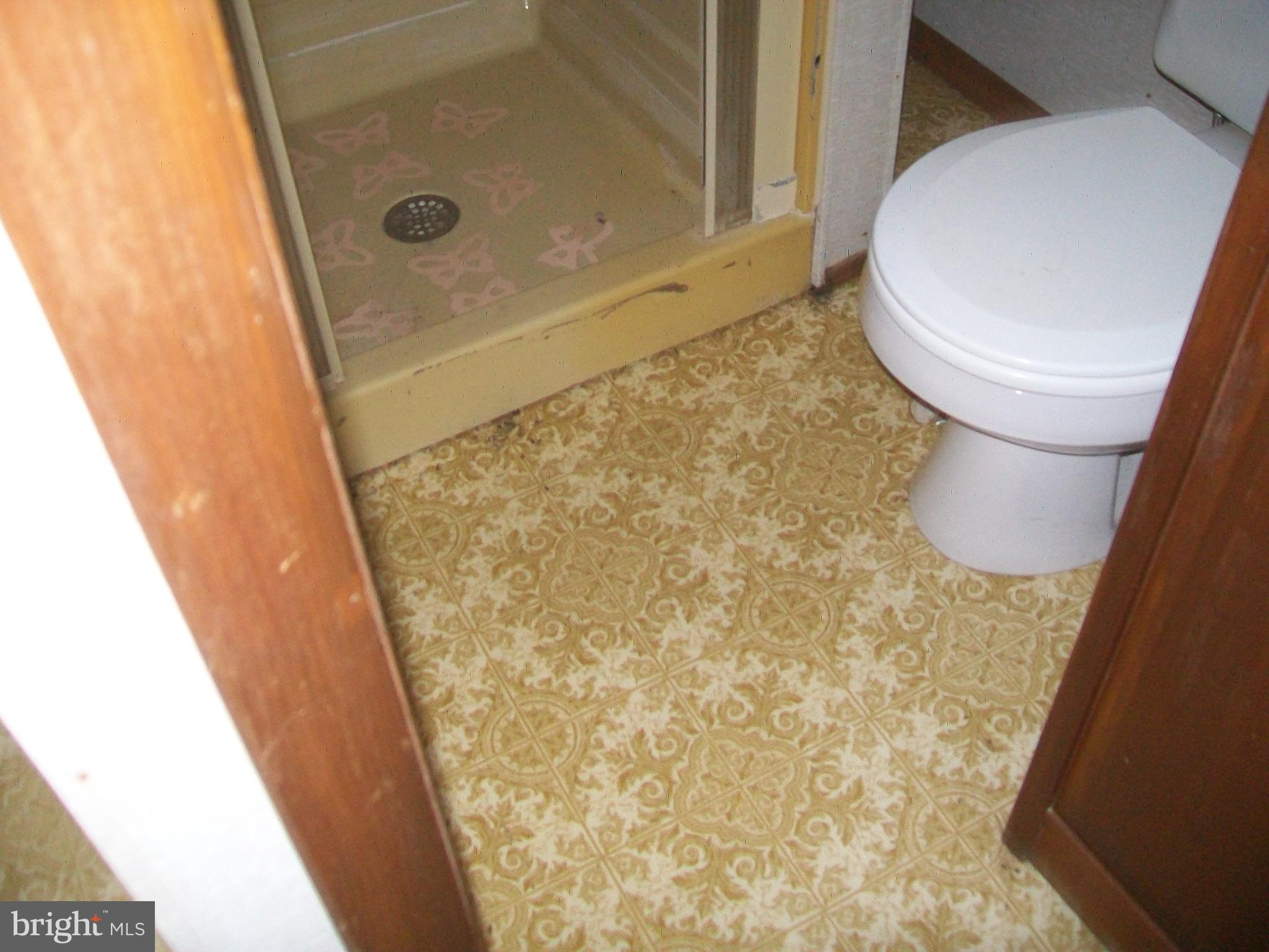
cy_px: 476
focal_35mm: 34
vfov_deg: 41.8
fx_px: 1246
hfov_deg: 54.0
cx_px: 634
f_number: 2.7
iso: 160
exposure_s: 1/60
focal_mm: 6.1
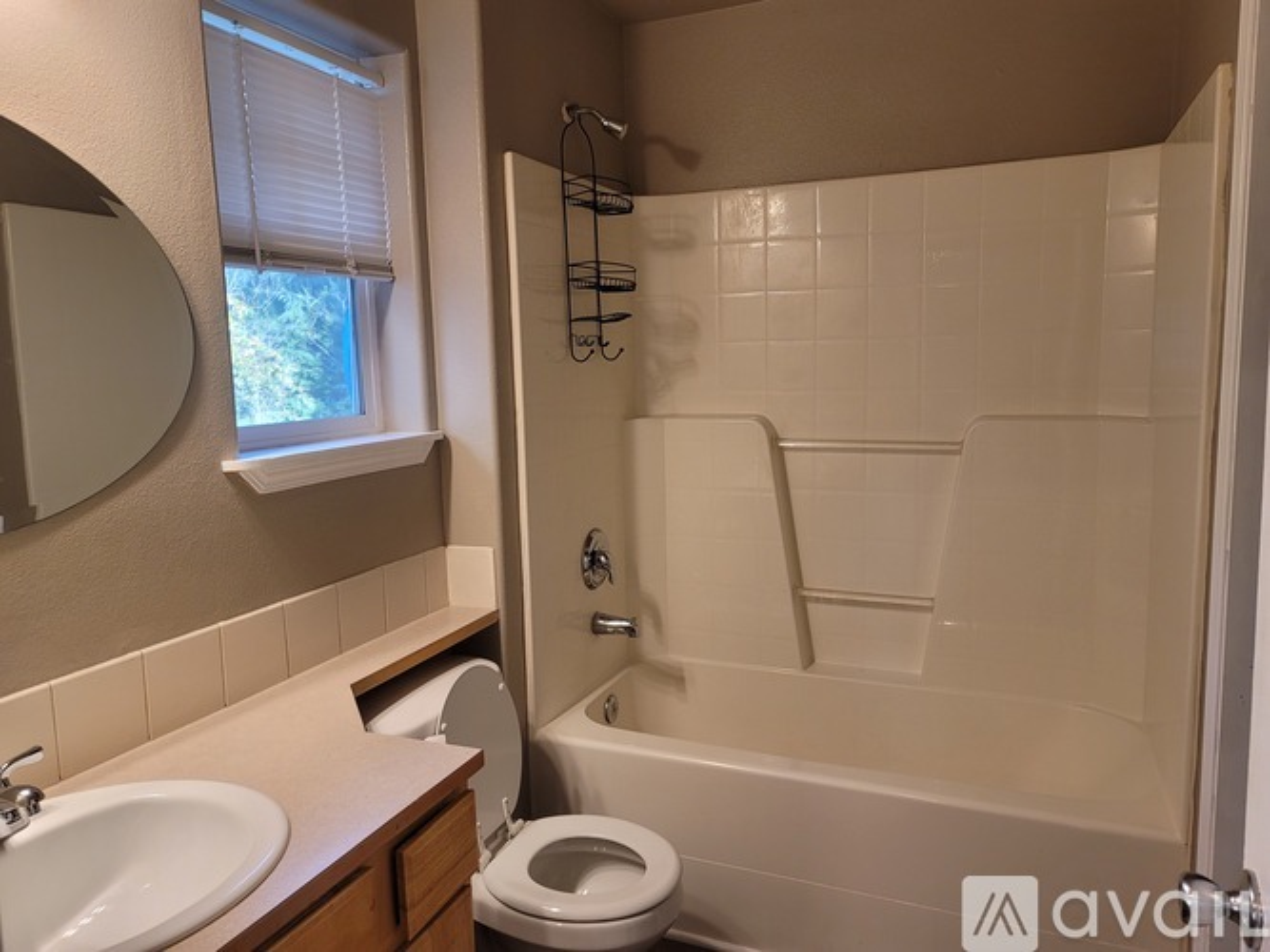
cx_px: 635
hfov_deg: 69.4
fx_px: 917
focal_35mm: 25
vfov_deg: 54.9
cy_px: 476
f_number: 1.8
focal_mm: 7
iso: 250
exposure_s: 1/120
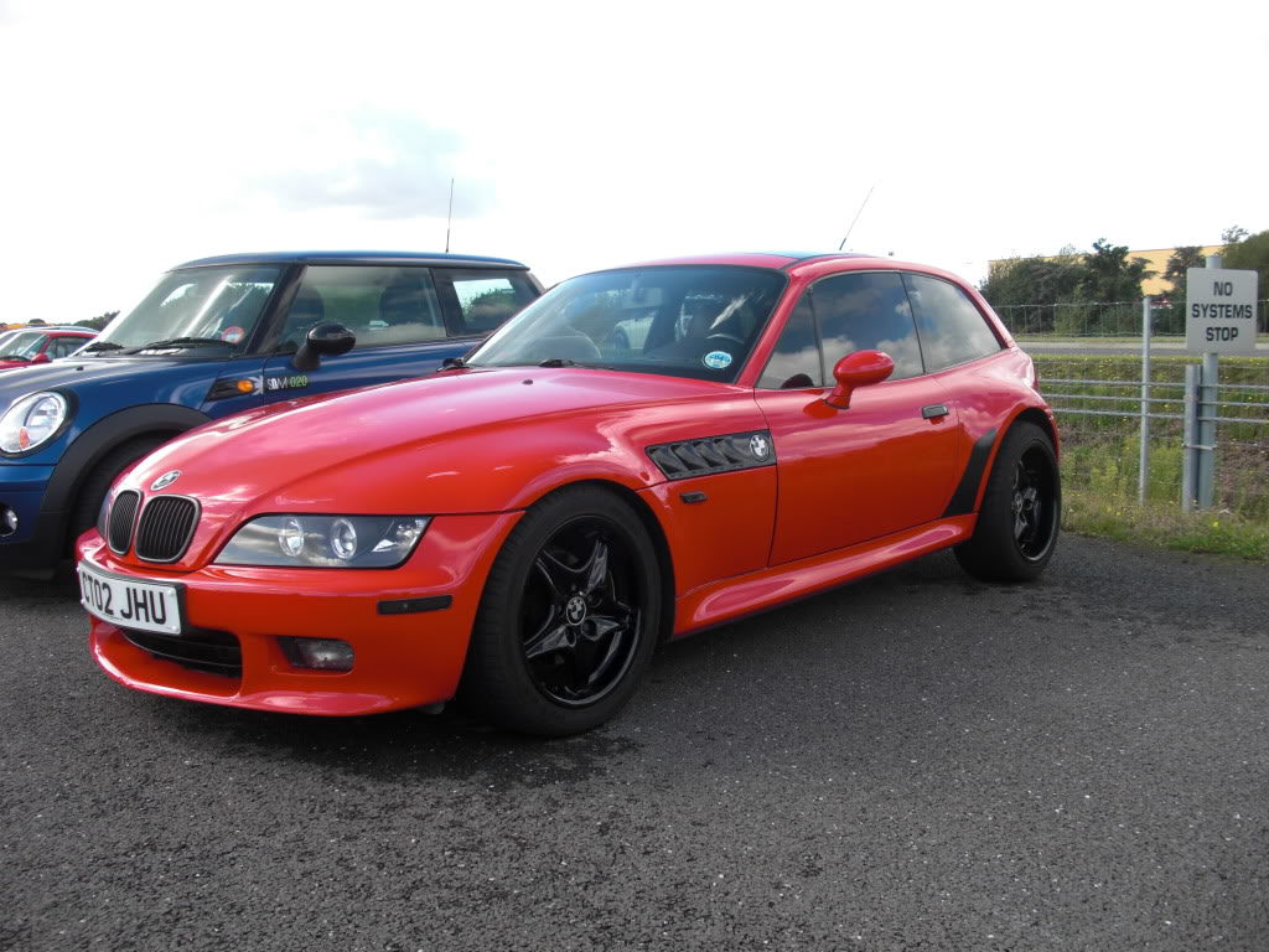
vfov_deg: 39.7
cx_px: 634
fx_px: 1320
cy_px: 476
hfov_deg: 51.4
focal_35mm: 36
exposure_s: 1/320
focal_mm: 6.3
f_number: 2.8
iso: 50
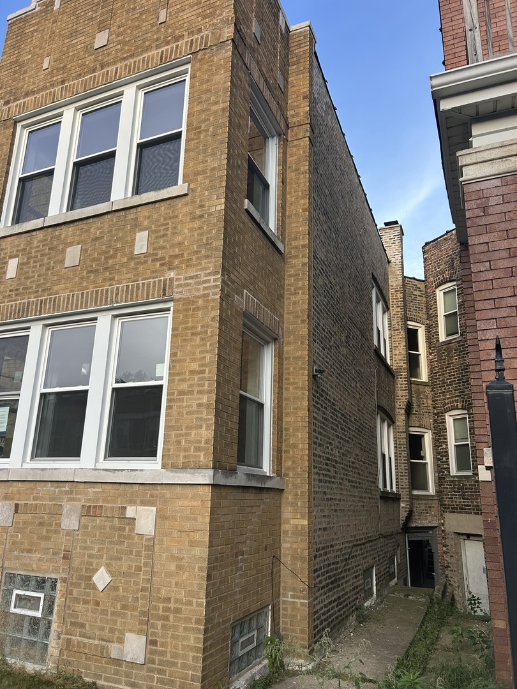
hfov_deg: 53.1
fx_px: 518
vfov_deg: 67.3
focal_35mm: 26
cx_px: 258
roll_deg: -2.2
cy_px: 344
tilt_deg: +15.0
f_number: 1.5
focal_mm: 5.7
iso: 50
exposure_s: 1/458
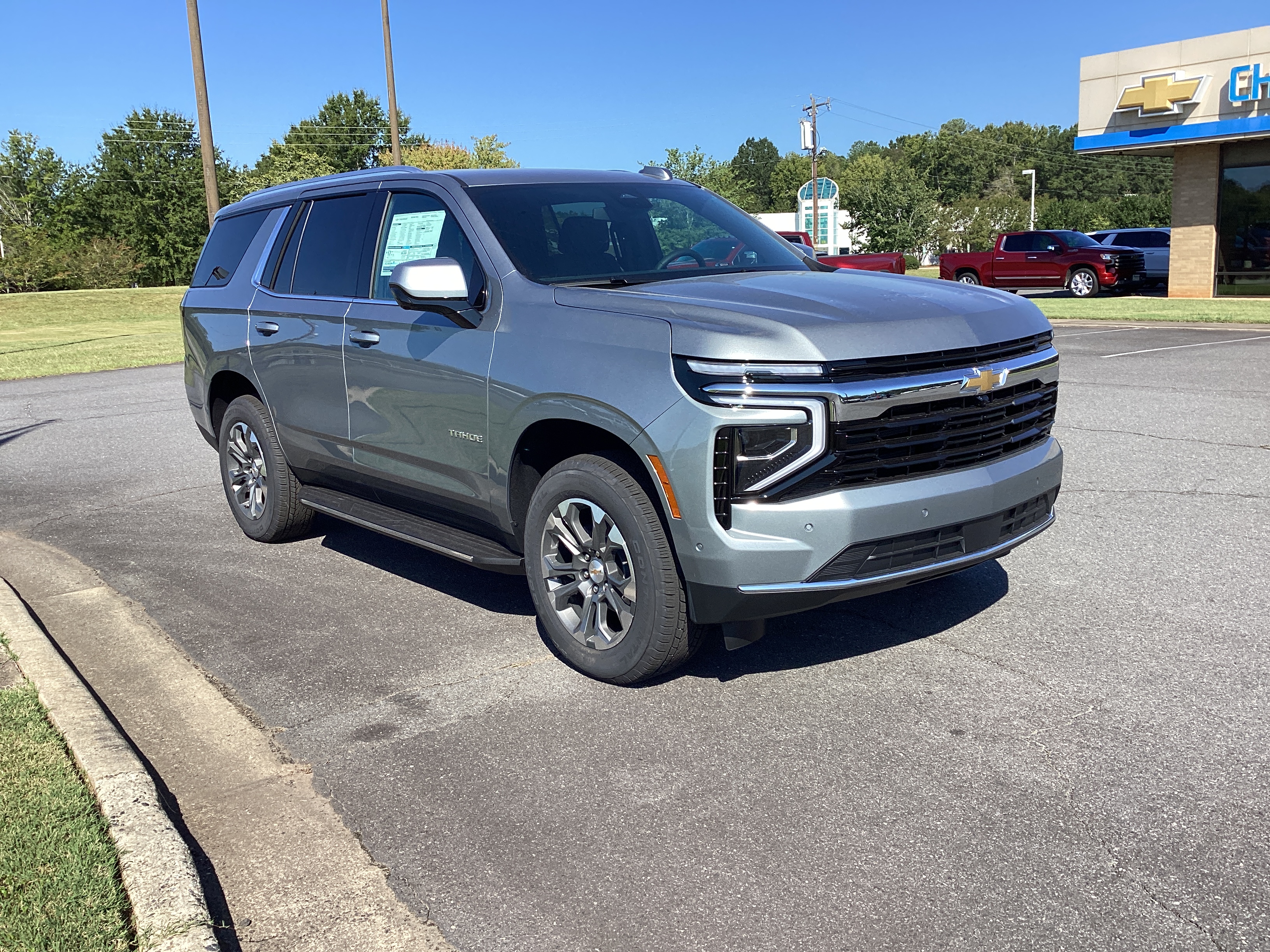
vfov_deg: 45.4
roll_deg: -0.1
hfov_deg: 58.4
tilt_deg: -8.8
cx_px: 635
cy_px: 476
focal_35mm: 31
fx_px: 1137
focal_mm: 3.3
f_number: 2.4
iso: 25
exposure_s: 1/947
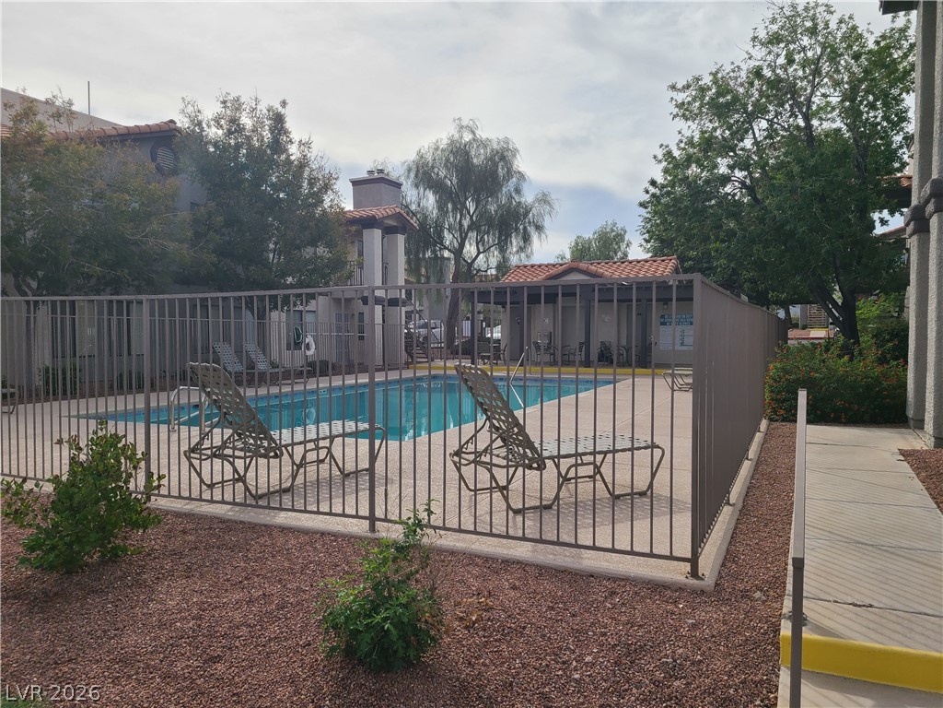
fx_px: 708
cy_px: 354
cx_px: 472
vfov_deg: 53.1
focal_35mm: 26
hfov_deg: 67.3
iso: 40
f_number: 1.8
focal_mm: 5.4
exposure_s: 1/2423
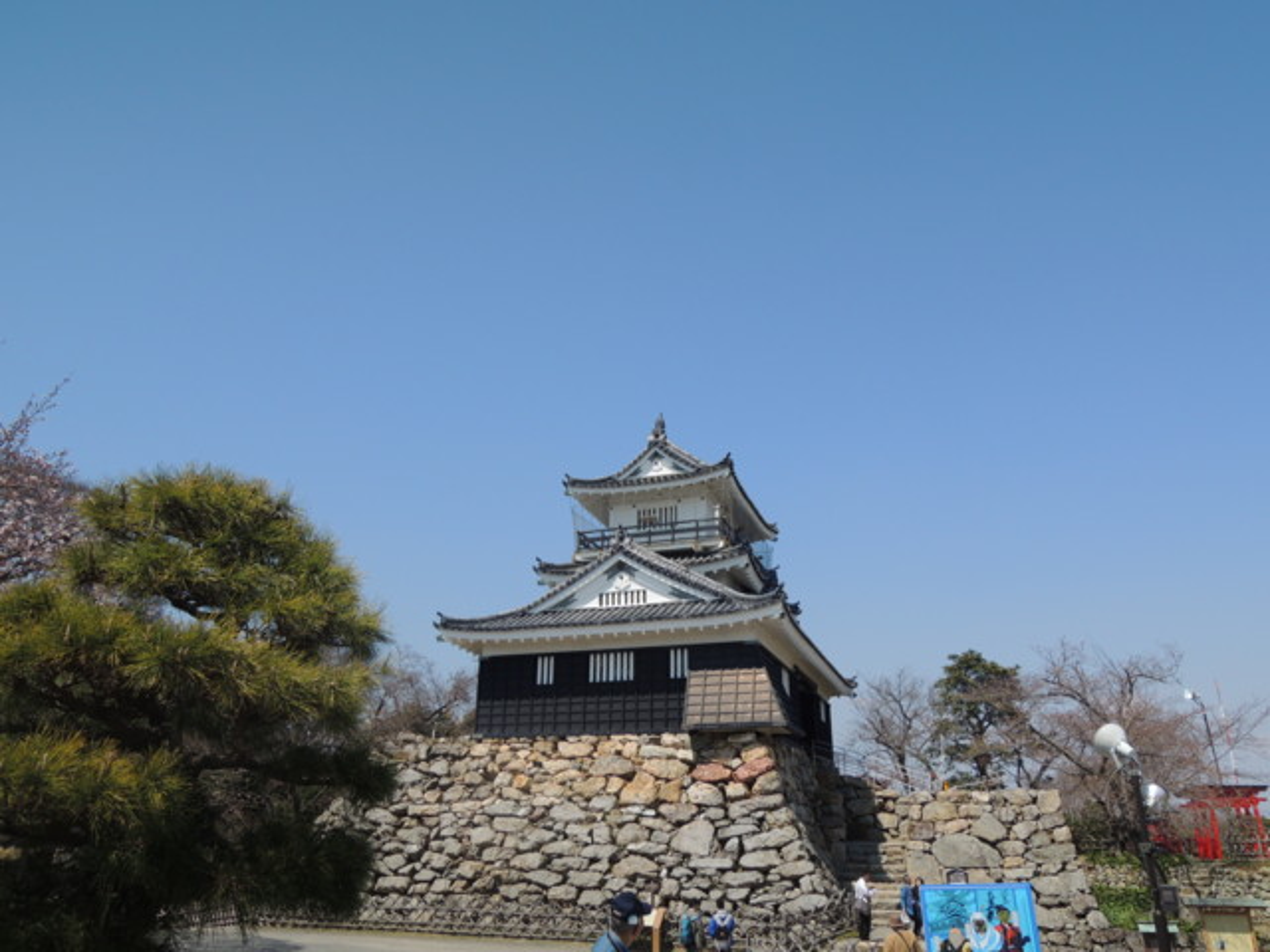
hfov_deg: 71.6
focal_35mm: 24
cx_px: 635
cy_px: 476
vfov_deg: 56.8
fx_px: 881
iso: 100
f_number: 3.5
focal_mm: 4.3
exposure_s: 1/1250
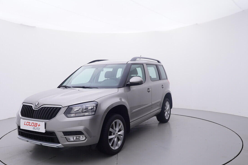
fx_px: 204
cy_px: 102
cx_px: 118
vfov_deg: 43.8
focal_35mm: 30
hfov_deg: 62.4
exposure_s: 1/80
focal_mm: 15
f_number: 5
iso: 200
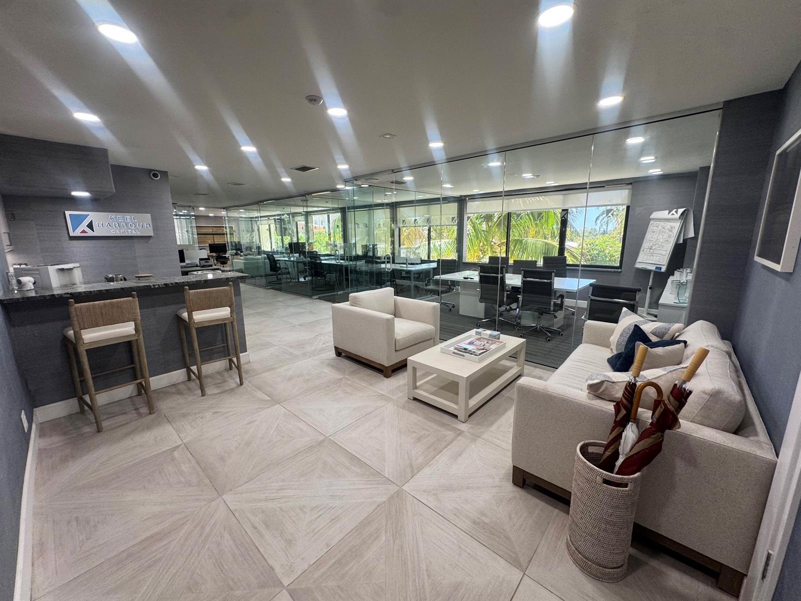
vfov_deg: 85.7
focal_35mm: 14
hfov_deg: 102.1
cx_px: 400
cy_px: 300
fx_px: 324
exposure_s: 1/120
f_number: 2.2
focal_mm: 2.22
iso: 125
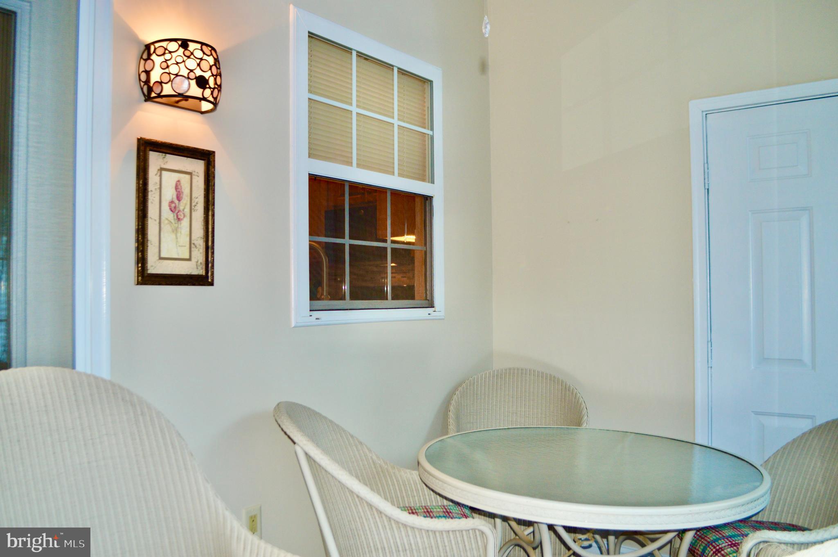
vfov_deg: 43.5
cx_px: 419
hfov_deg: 62.0
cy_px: 278
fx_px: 698
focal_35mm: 30
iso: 400
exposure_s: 1/80
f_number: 4
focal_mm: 20
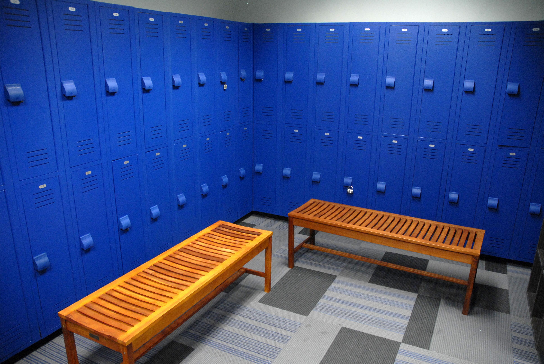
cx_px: 272
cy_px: 182
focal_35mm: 27
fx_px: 408
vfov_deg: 48.0
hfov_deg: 67.3
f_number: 3.5
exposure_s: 1/40
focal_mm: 18
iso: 640
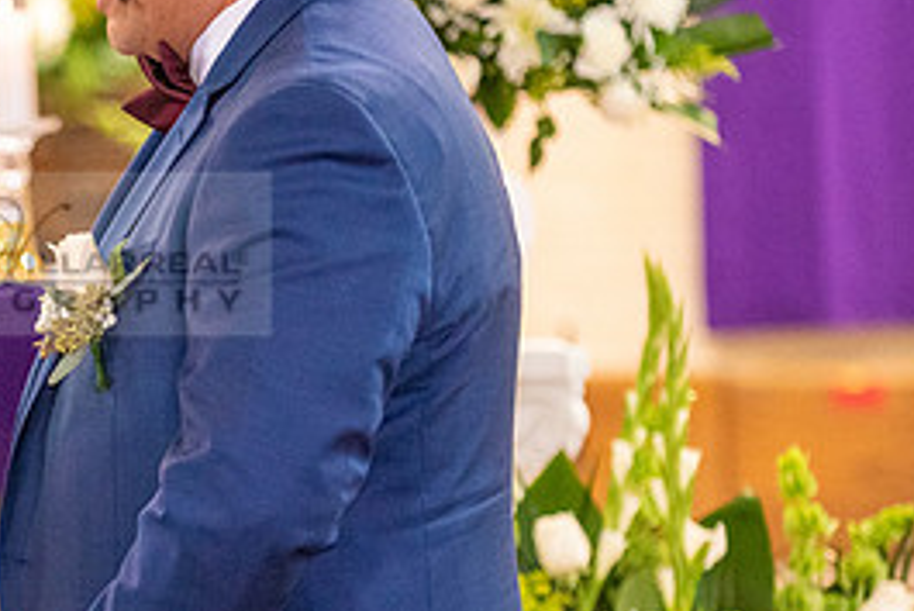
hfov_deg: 5.6
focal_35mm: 367
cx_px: -7
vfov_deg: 3.8
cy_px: 310
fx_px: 9322
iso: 2000
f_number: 2.8
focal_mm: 130
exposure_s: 1/160
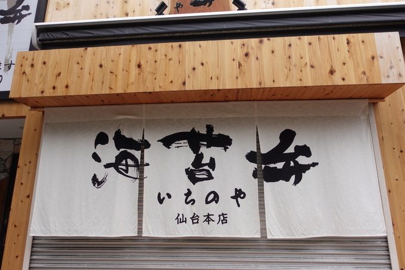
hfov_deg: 73.7
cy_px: 135
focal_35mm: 24
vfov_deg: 53.2
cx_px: 202
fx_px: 270
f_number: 2
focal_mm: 9.4
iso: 125
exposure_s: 1/125
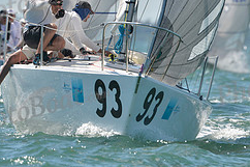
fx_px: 6655
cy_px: 40
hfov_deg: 2.2
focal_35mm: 959
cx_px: 164
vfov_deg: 1.4
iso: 200
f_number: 6.3
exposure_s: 1/1250
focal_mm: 400
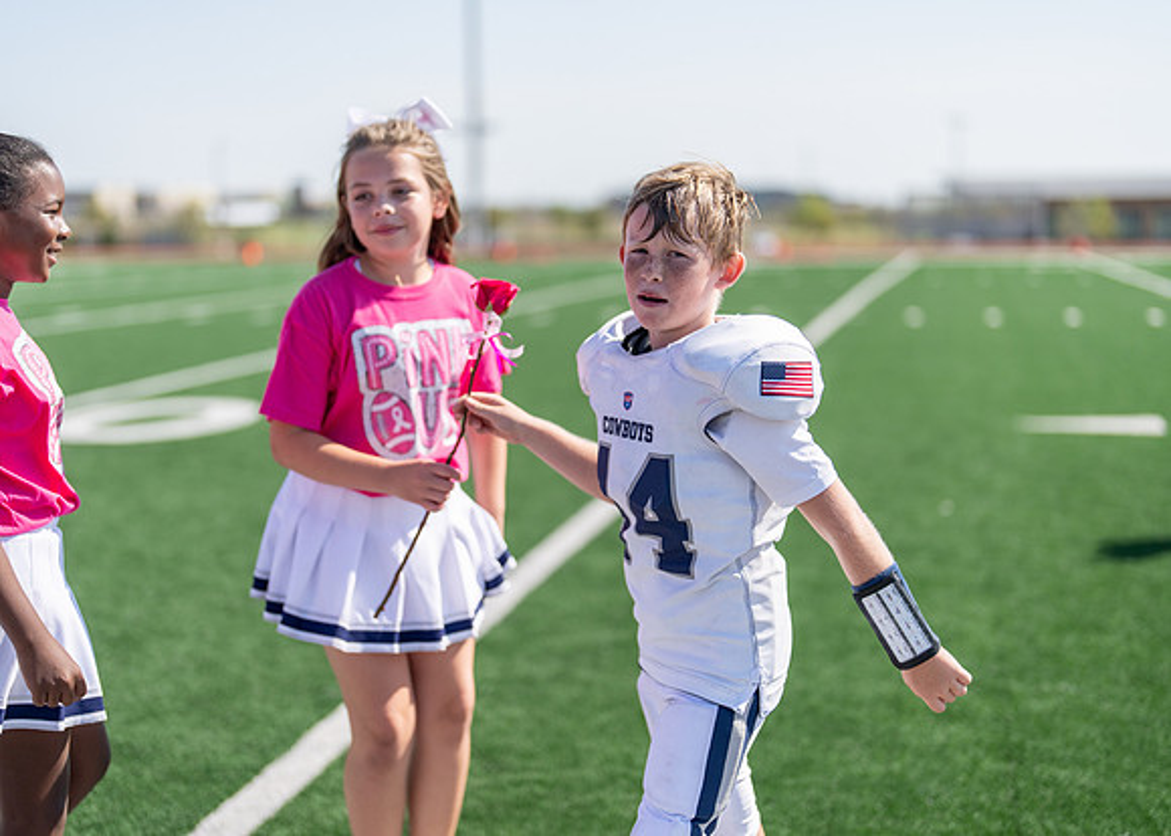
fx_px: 1742
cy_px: 418
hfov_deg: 37.2
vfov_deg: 27.0
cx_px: 586
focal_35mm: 52
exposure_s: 1/12800
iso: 100
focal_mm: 50
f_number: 1.2
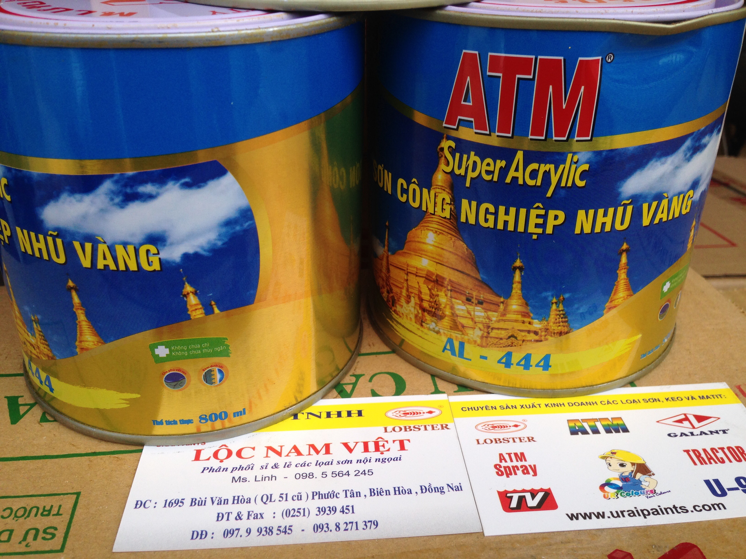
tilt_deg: -23.9
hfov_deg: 55.4
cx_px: 373
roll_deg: -2.0
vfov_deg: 42.9
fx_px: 711
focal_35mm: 33
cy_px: 280
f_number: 2.4
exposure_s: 1/723
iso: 50
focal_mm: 4.12
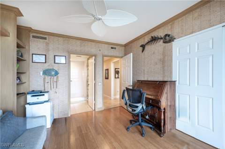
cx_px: 112
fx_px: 87
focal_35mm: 14
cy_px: 74
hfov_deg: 104.3
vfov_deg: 81.1
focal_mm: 14
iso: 200
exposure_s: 1/10
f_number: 11
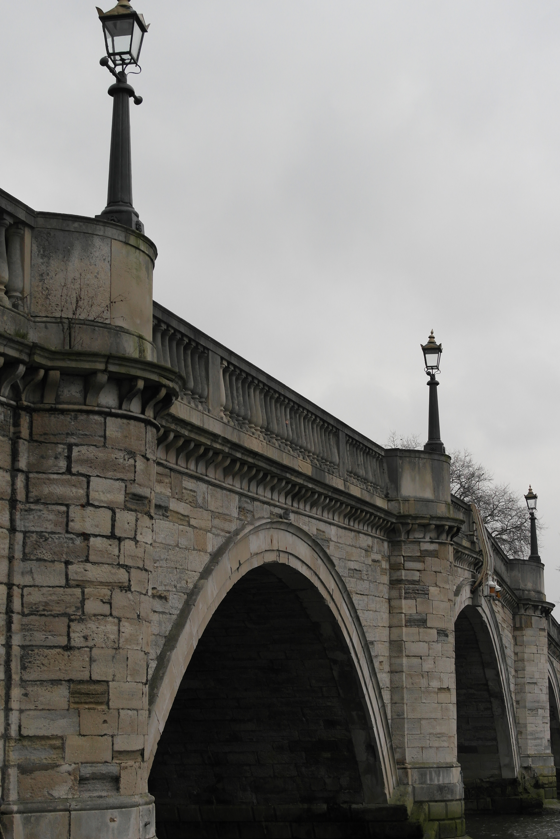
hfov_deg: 21.6
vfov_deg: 31.9
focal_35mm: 63
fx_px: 1470
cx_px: 279
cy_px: 466
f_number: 5.6
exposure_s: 1/500
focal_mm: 35
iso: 400
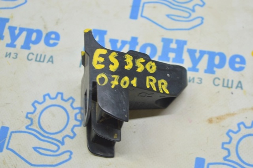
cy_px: 84
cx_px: 126
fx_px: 505
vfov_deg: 18.9
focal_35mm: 72
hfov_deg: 28.1
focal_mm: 48
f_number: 5.6
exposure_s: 1/20
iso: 400
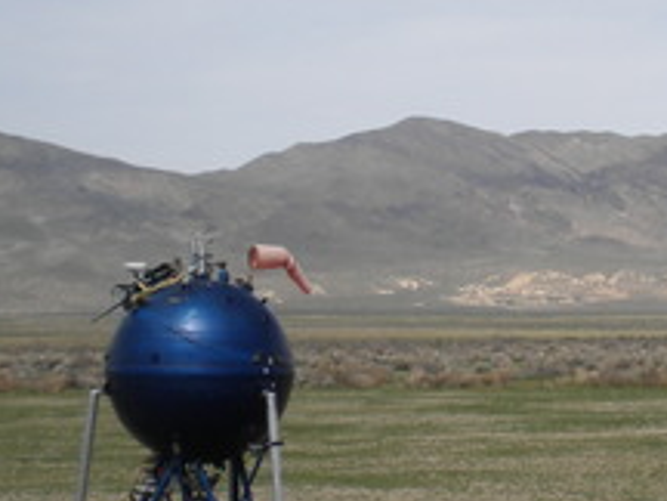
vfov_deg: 15.2
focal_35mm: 97
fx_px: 1869
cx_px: 621
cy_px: 322
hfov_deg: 19.8
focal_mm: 6.3
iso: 80
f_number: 4.6
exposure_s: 1/838
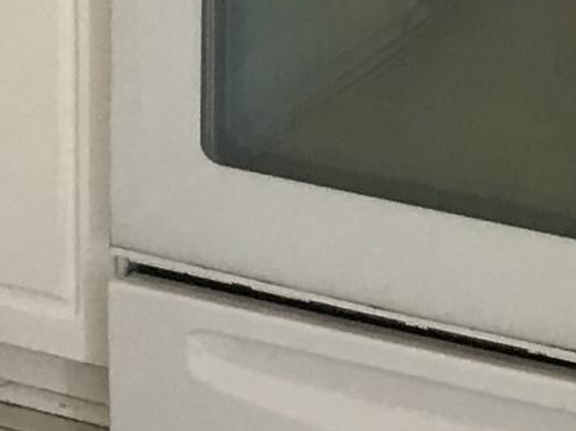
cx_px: -7
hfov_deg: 10.2
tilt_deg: -10.6
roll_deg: +0.4
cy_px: -302
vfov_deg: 7.5
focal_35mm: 192
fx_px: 3193
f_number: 1.8
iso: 32
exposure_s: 1/30
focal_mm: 3.99
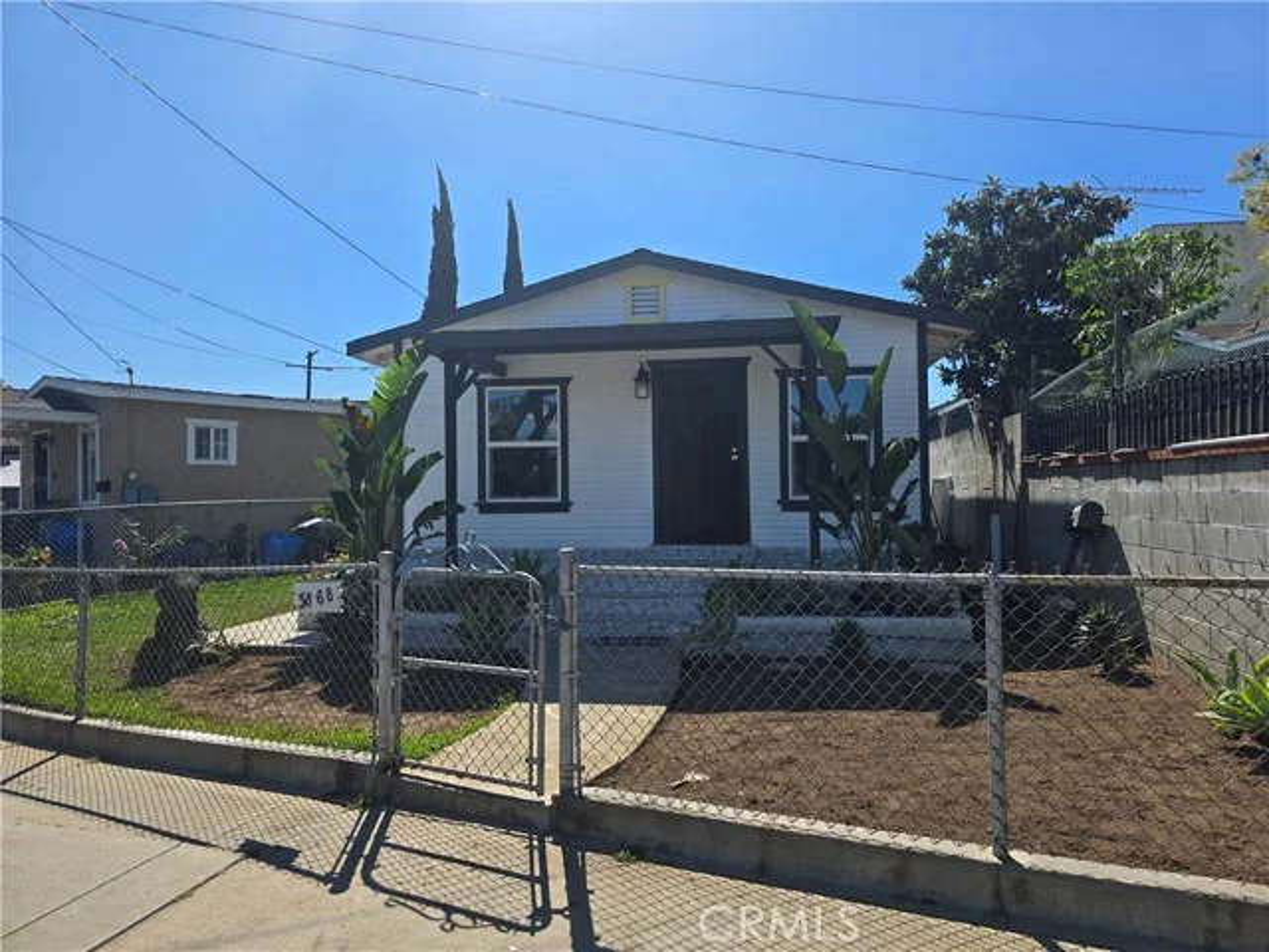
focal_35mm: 23
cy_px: 476
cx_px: 634
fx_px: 843
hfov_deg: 73.9
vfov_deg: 58.9
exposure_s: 1/978
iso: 12
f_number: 1.7
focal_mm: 6.3
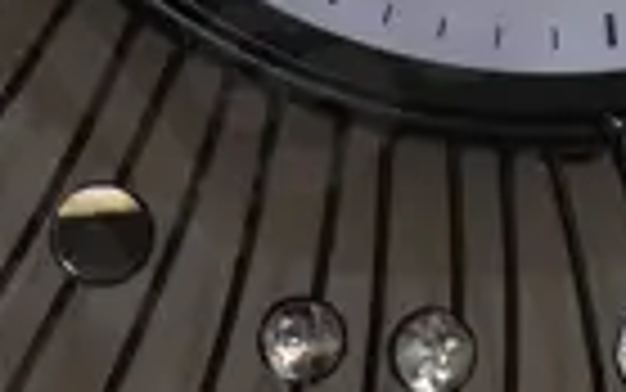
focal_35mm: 219
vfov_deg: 5.9
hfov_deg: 9.5
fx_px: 3738
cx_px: 671
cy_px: -201
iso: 250
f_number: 3.5
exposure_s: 1/60
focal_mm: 14
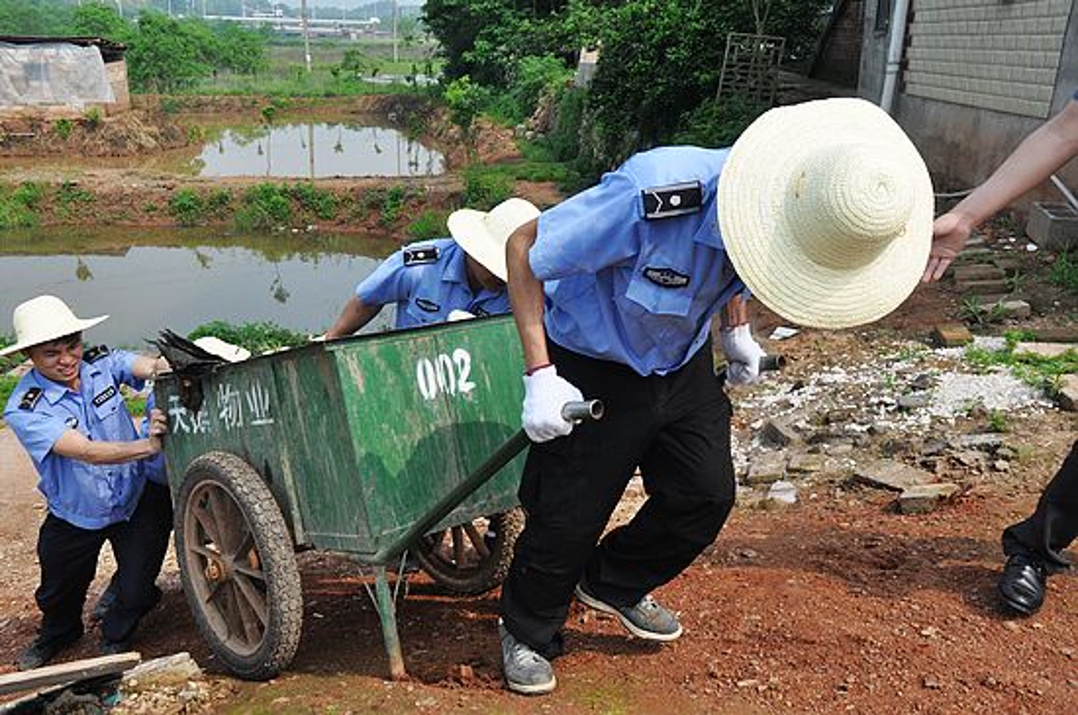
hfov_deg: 57.3
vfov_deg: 39.9
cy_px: 358
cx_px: 539
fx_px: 987
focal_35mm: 33
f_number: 11
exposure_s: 1/500
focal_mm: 22
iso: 640
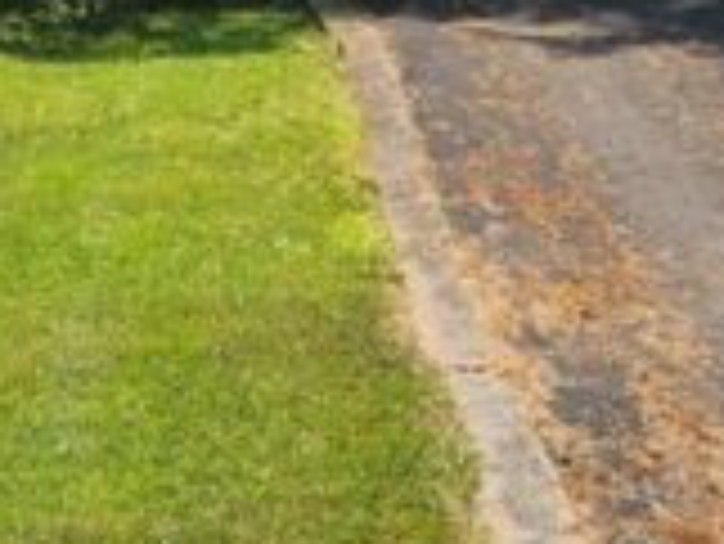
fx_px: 2386
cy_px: -382
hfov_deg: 12.9
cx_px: -1043
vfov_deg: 12.1
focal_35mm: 114
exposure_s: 1/1915
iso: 20
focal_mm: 5.4
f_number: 1.8
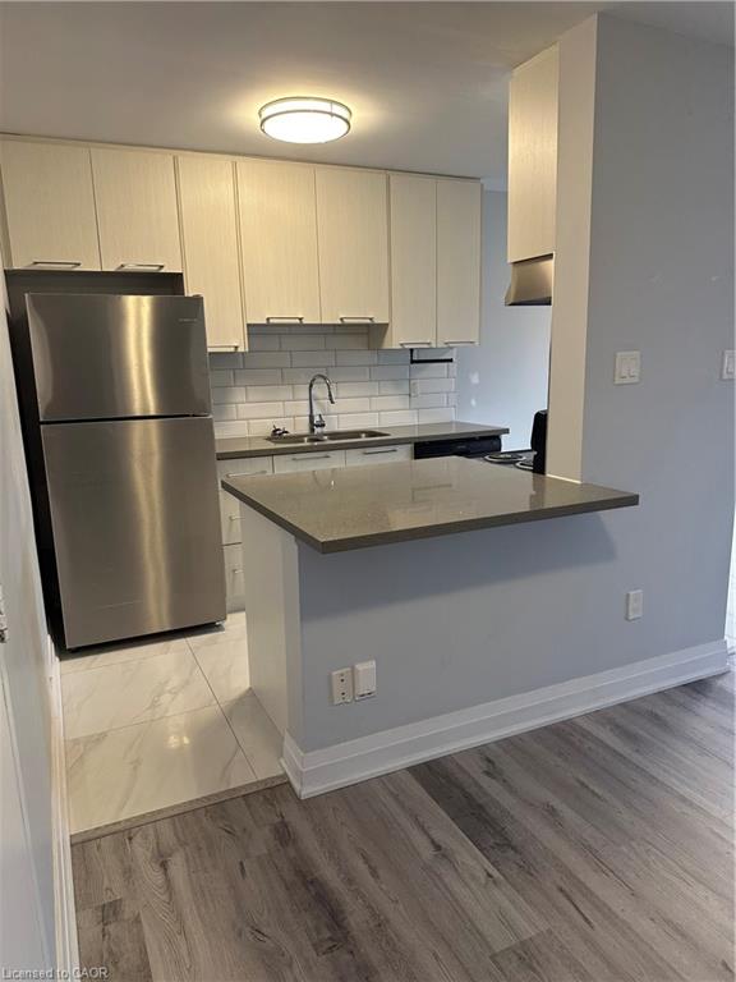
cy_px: 491
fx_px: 680
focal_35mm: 24
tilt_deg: -12.3
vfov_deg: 71.6
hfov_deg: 56.8
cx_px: 368
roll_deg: +2.2
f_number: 1.78
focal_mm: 6.86
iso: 160
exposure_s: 1/120
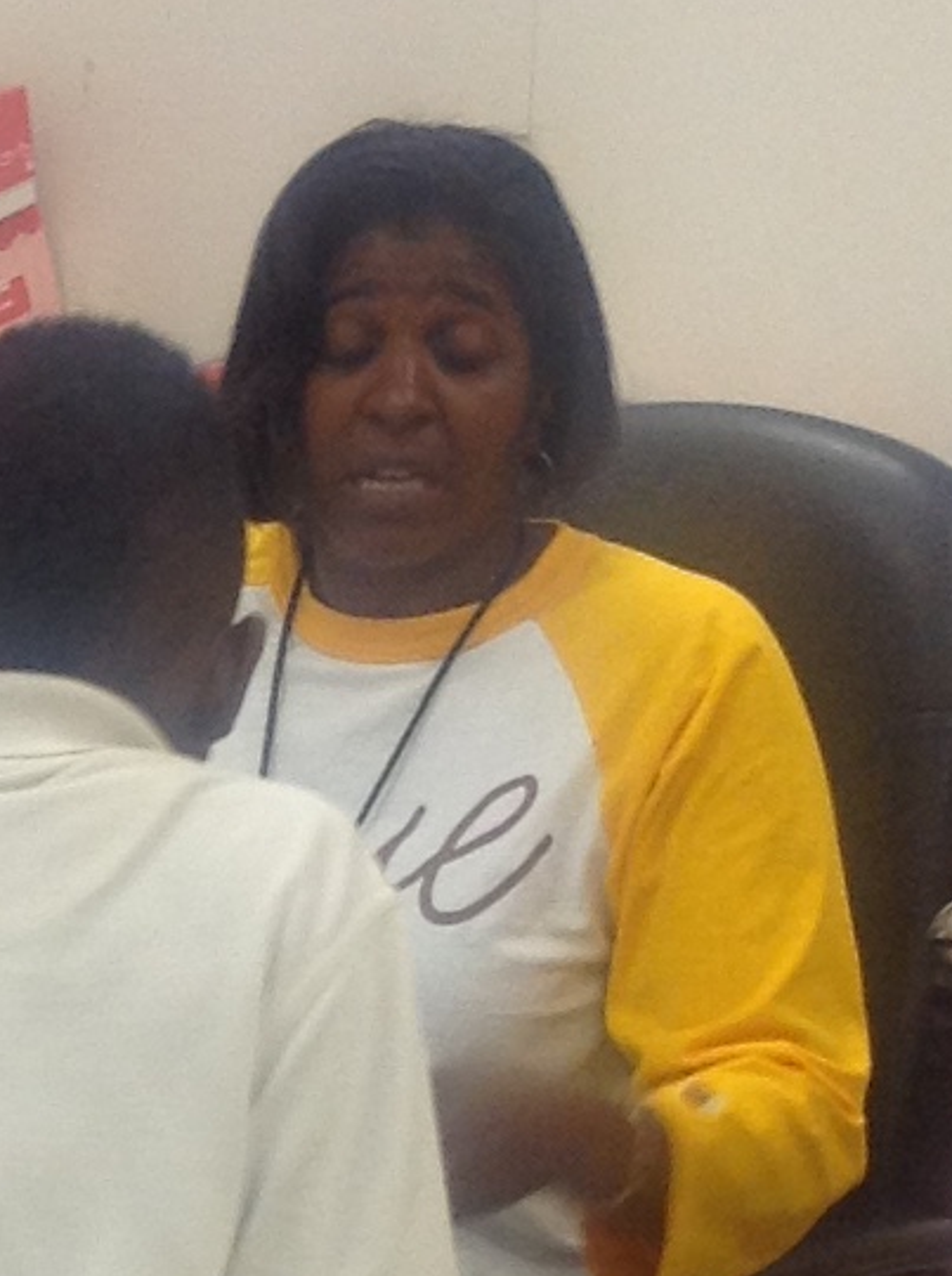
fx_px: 6180
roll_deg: +0.0
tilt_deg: -14.7
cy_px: 1453
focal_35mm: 168
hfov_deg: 8.7
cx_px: -246
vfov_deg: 11.6
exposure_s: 1/17
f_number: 2.4
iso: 50
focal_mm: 4.28
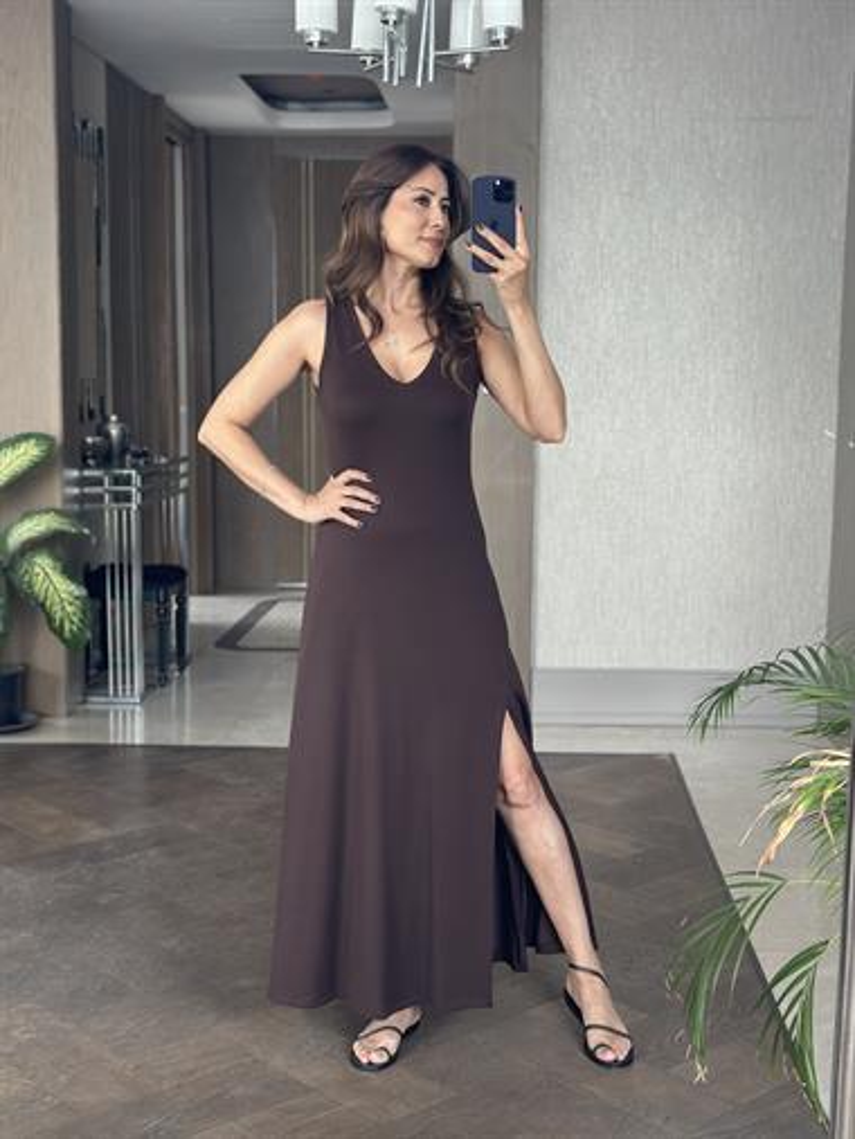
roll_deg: -0.8
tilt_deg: -18.6
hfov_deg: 30.3
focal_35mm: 48
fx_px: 1579
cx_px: 428
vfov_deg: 39.6
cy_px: 570
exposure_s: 1/78
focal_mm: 6.86
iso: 125
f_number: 1.78
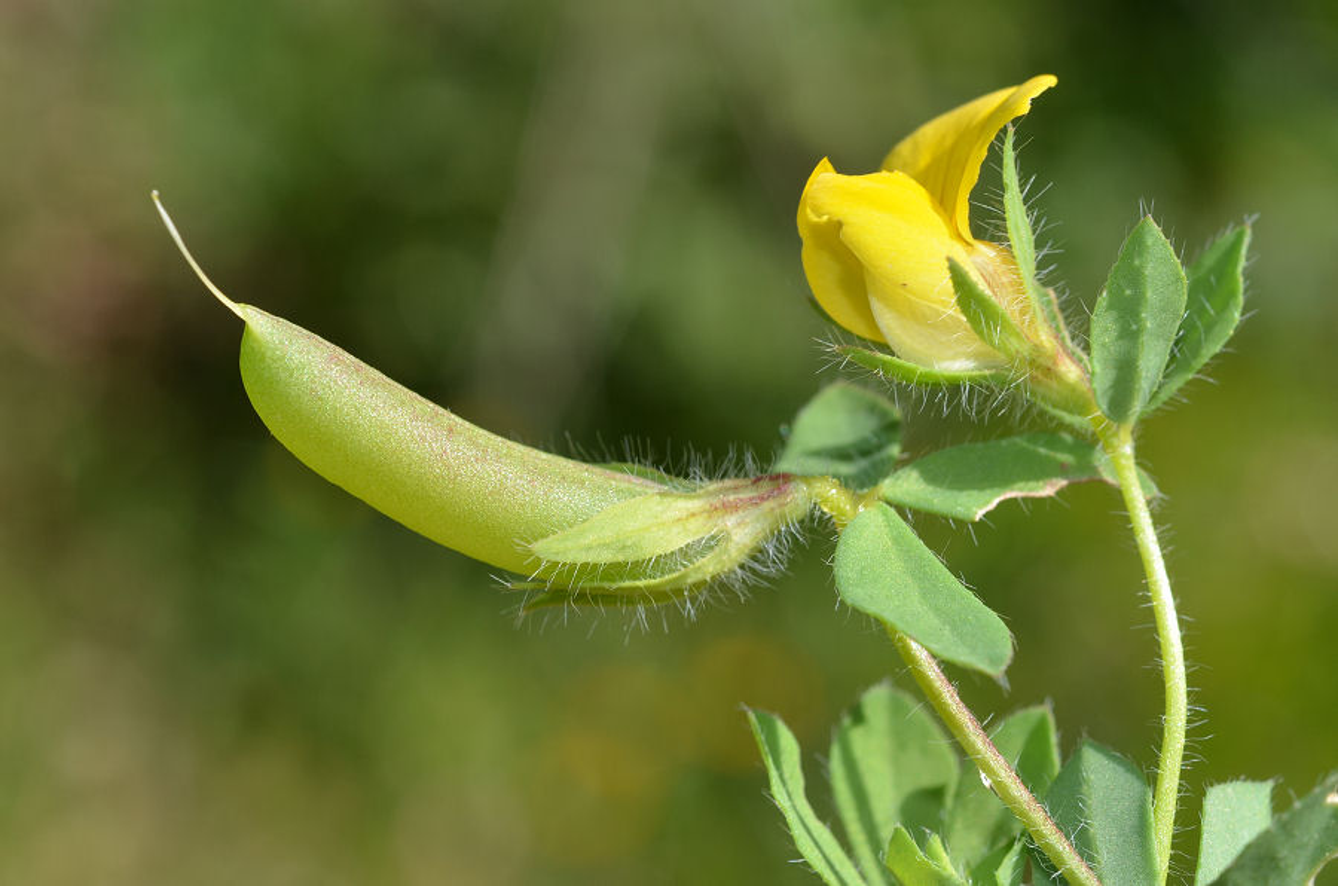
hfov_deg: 22.7
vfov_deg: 15.1
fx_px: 3338
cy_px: 443
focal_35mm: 90
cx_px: 669
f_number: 13
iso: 100
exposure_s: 1/100
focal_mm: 60
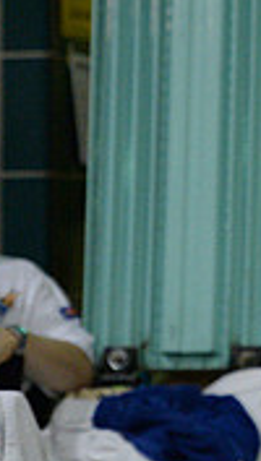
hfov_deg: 2.7
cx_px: 739
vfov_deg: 4.8
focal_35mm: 445
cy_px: 81
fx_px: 5457
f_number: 2.8
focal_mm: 130
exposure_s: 1/640
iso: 8000
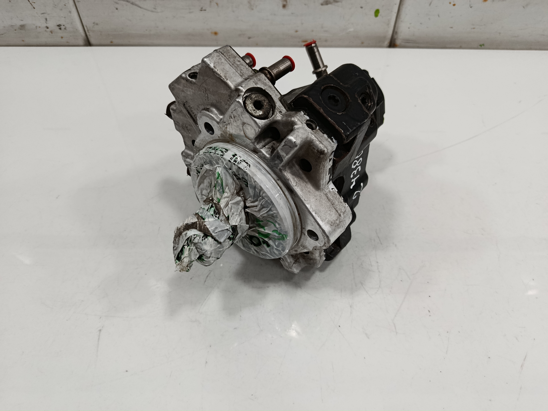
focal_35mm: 24
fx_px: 380
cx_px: 274
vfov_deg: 56.8
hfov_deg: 71.6
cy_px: 206
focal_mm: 5.24
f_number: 1.7
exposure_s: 1/100
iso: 895
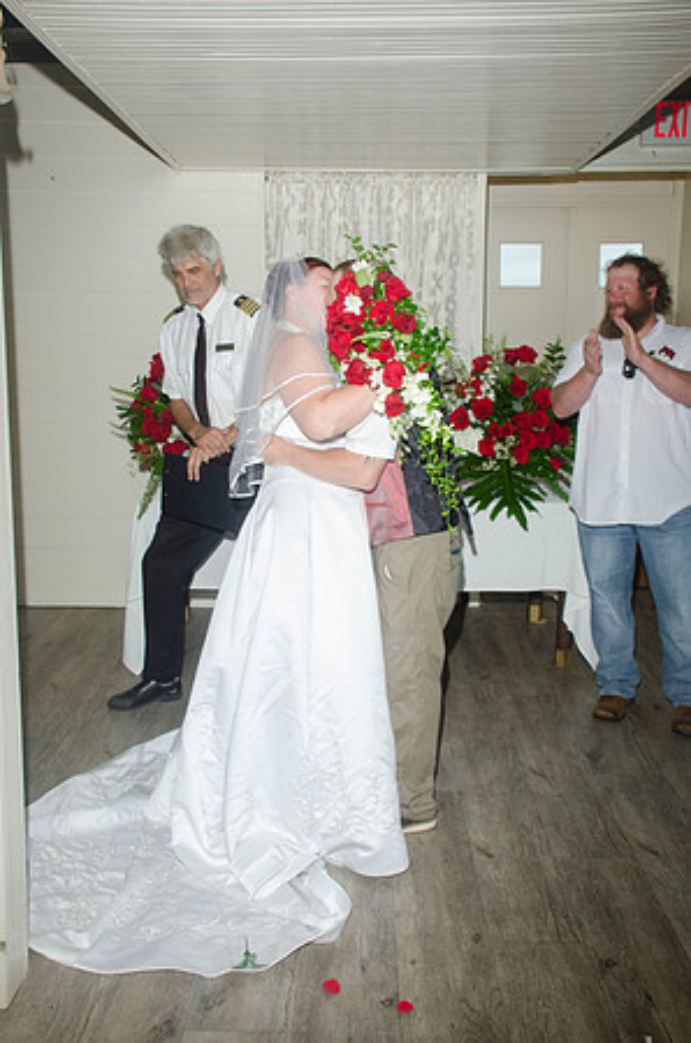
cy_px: 522
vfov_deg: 57.3
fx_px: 954
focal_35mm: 33
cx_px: 346
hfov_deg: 39.8
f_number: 5.6
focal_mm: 22
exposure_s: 1/250
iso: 400
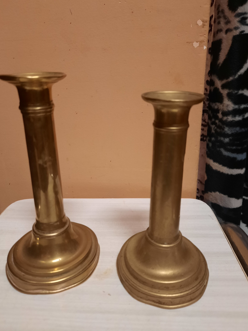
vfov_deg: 67.3
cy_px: 163
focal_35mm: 26
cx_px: 126
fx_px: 248
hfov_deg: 53.1
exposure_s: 1/33
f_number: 2
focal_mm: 4.6
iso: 320
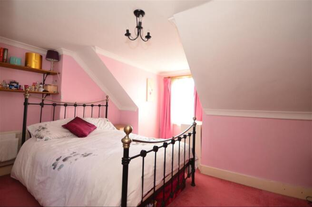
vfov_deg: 77.1
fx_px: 130
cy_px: 104
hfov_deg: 100.5
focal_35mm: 15
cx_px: 156
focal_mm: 10
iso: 200
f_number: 5
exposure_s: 1/15
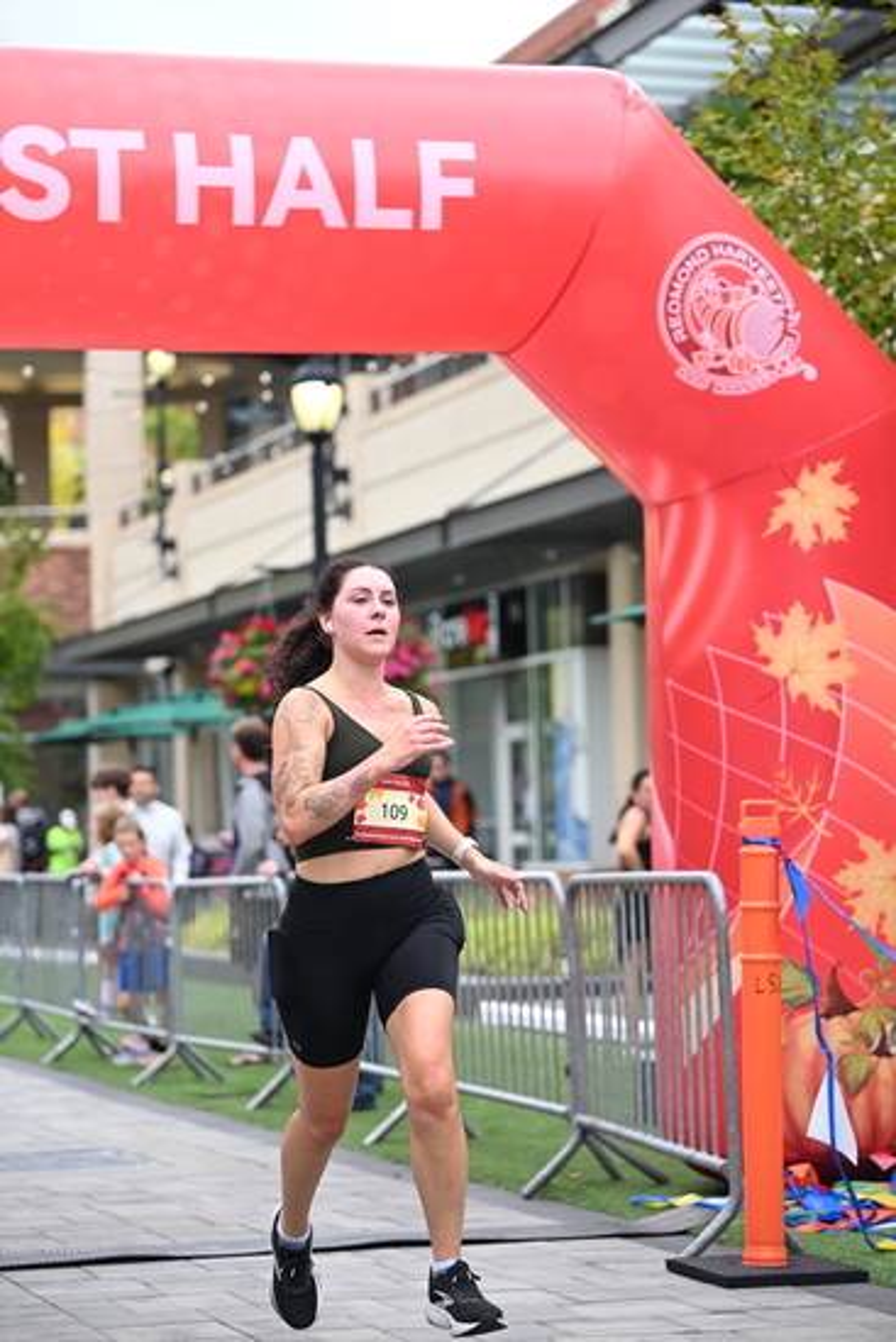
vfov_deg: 22.4
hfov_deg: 15.0
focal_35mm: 91
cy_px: 671
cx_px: 448
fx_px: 3395
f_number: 2.8
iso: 640
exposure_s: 1/2000
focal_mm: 91
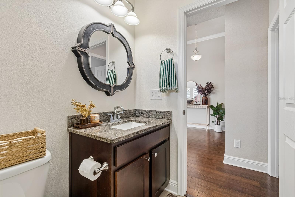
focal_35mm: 15
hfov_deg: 100.4
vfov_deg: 77.3
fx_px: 123
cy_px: 98
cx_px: 148
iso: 100
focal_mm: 10
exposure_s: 1/4
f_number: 7.1
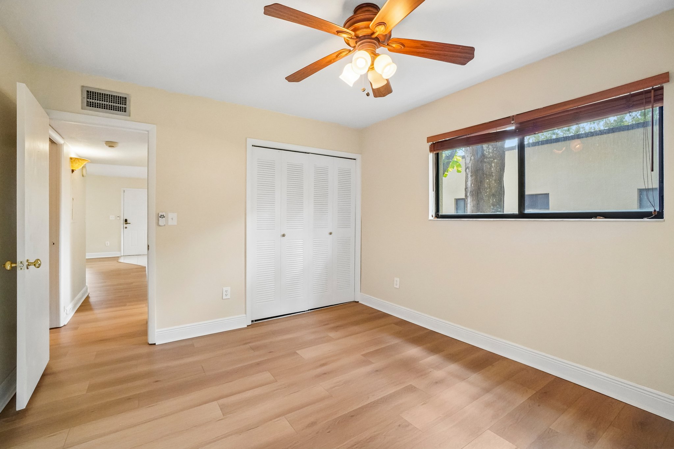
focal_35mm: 15
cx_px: 337
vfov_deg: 77.3
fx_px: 281
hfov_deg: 100.4
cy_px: 224
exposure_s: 1/30
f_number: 8
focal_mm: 10
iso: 2000
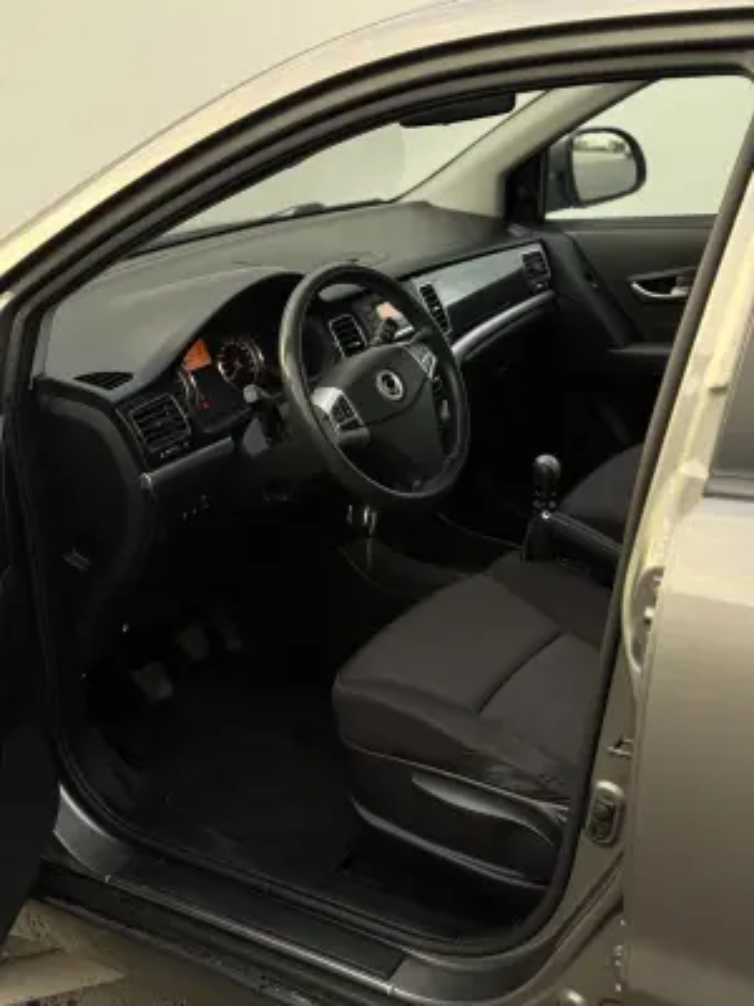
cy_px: 503
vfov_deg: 39.7
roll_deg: +0.7
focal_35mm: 48
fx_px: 1394
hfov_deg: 30.3
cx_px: 377
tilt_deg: -21.1
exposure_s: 1/88
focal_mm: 6.76
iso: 200
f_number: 1.78
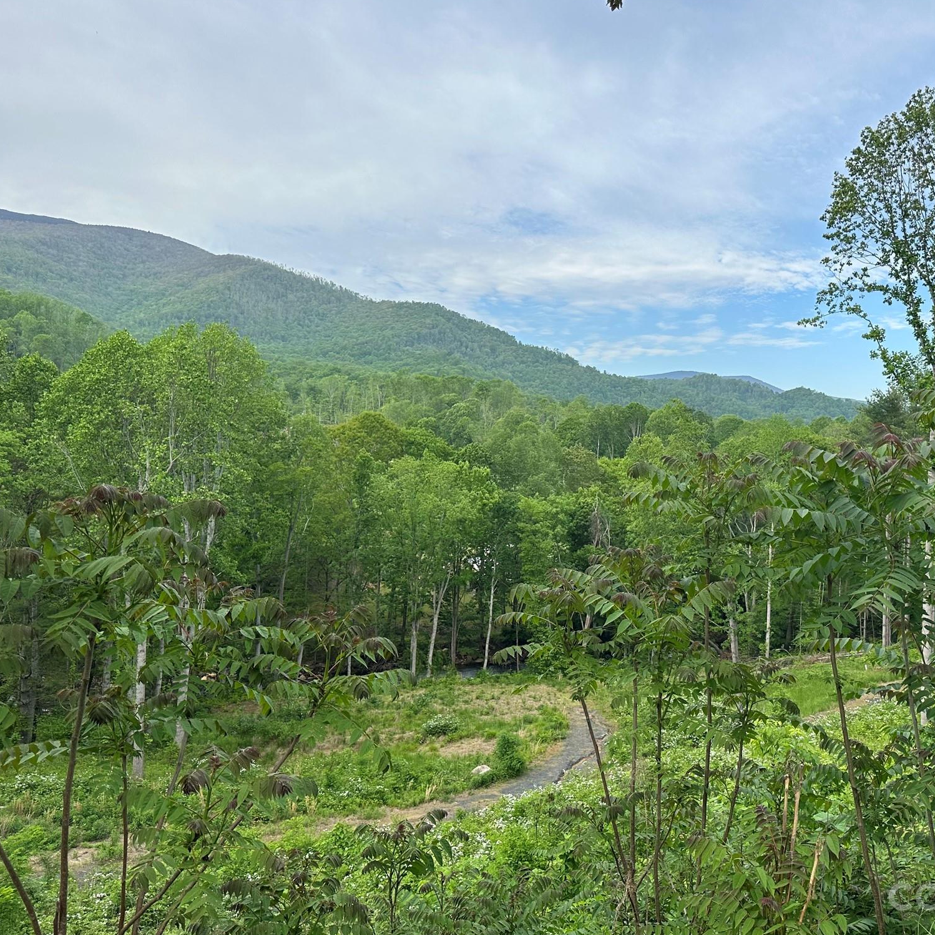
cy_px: 472
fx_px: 886
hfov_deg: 54.8
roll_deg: -2.1
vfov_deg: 55.6
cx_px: 602
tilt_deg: +0.9
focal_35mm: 29
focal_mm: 6.86
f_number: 1.78
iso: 80
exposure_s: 1/2028
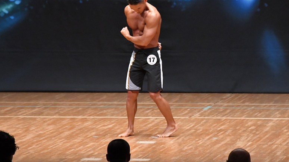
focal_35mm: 300
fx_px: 2299
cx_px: 144
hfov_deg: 7.2
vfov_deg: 4.1
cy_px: 70
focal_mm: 190
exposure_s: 1/400
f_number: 5.6
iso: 8000
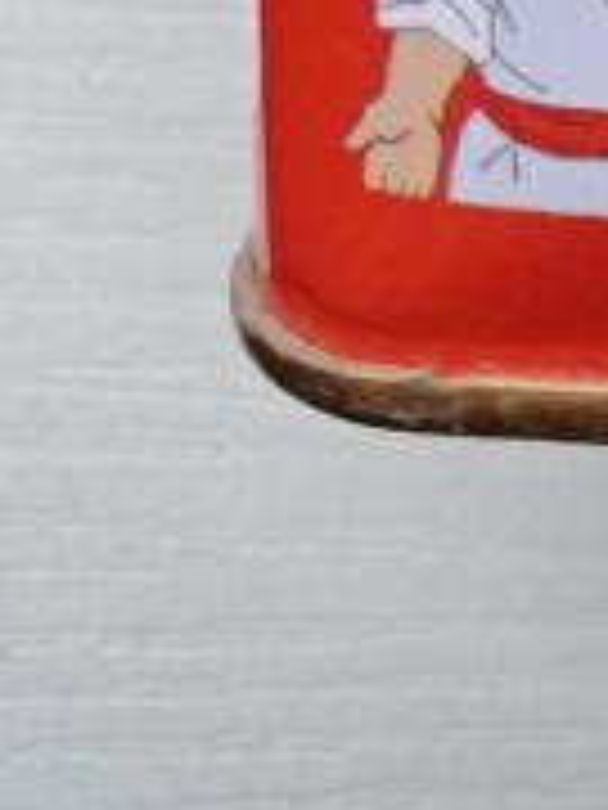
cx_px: 1441
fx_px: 3607
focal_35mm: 154
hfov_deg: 8.8
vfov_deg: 10.1
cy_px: -1496
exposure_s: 1/60
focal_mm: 3.81
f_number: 2.2
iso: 160
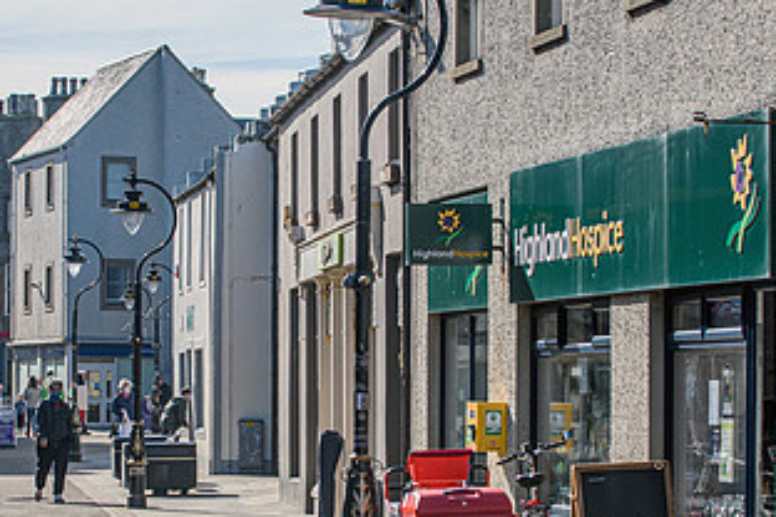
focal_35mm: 170
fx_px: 3664
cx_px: 284
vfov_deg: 8.1
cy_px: 319
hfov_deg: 12.1
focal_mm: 82
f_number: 7.1
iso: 400
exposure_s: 1/1000
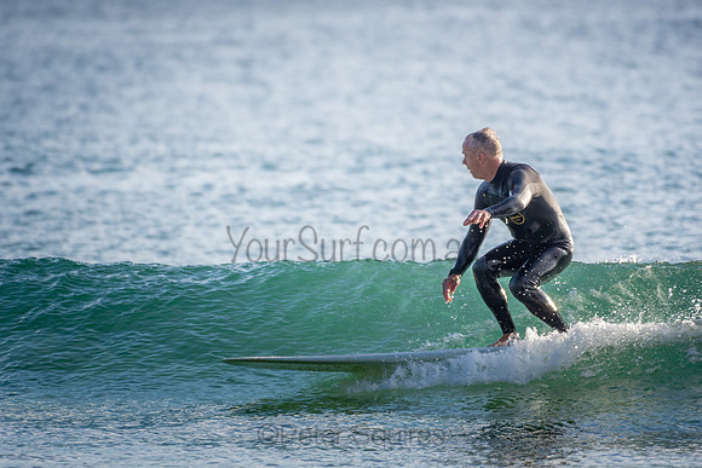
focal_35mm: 750
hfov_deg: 2.7
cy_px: 234
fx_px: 14628
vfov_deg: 1.8
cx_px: 351
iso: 360
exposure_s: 1/1250
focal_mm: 500
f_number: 5.6
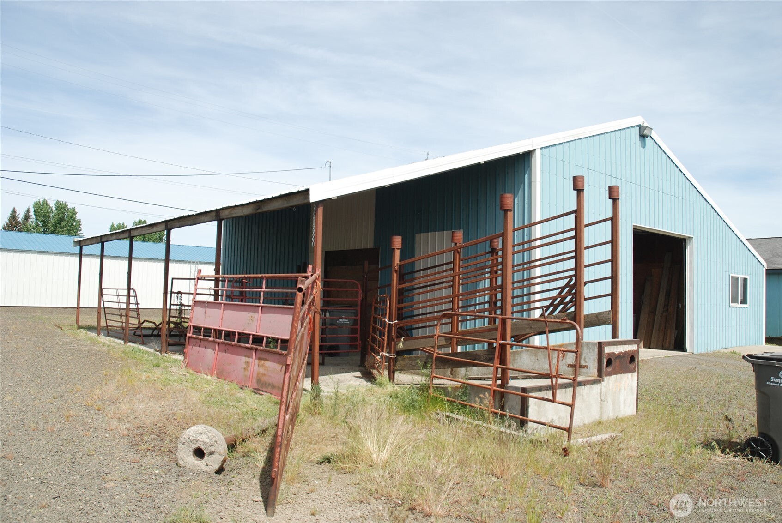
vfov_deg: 48.0
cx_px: 391
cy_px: 262
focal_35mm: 27
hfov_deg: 67.3
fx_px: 587
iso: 100
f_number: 7.1
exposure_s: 1/200
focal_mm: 18
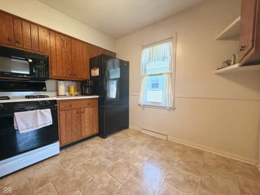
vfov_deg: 85.7
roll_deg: -0.1
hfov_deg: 102.1
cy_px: 98
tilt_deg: -4.3
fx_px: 105
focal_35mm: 14
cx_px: 130
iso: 320
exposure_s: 1/120
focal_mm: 2.22
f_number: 2.2
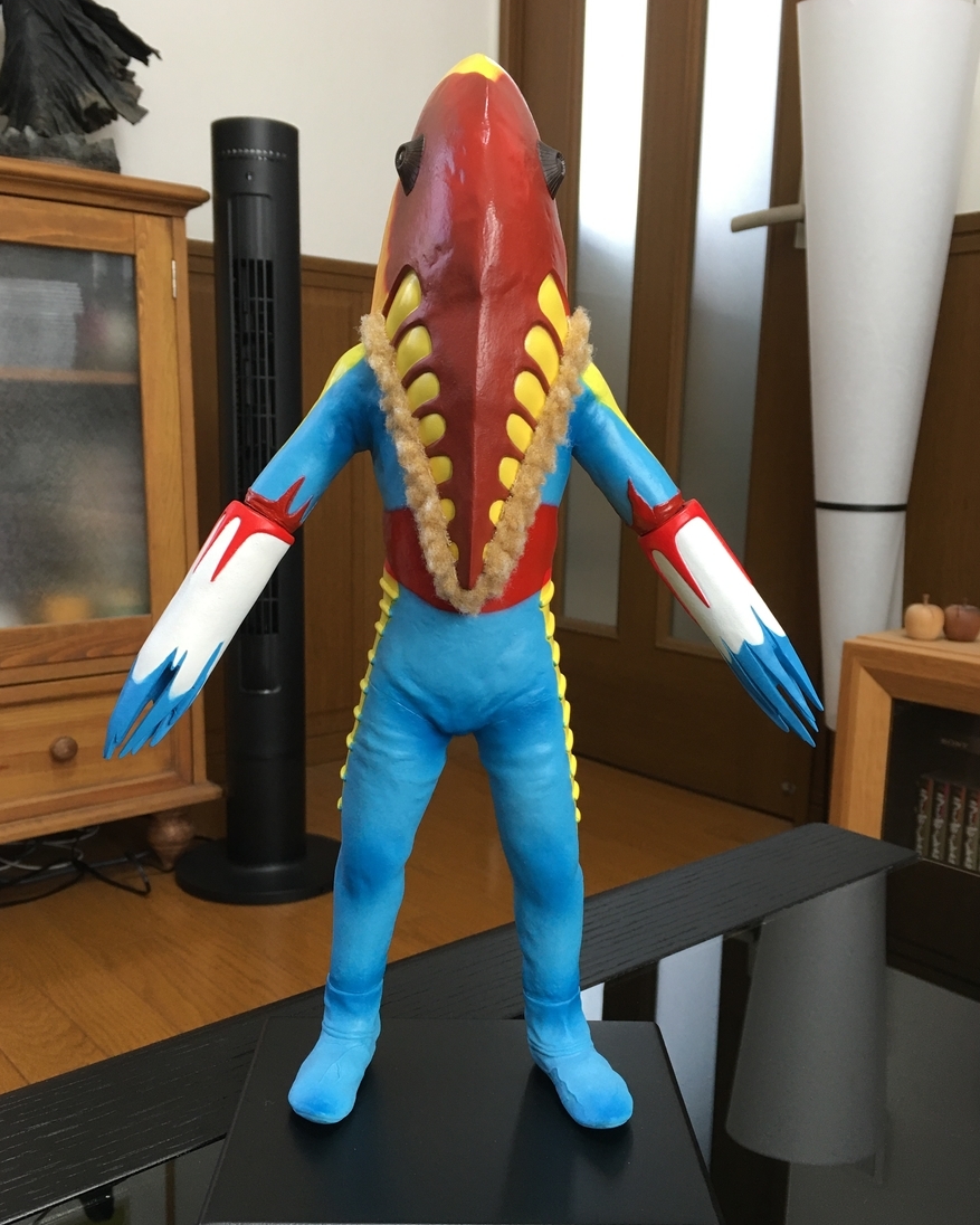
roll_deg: -0.4
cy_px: 638
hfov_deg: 47.1
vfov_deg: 57.2
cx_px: 481
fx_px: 1124
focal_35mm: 31
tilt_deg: -10.1
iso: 40
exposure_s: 1/30
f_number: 2.2
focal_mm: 4.15
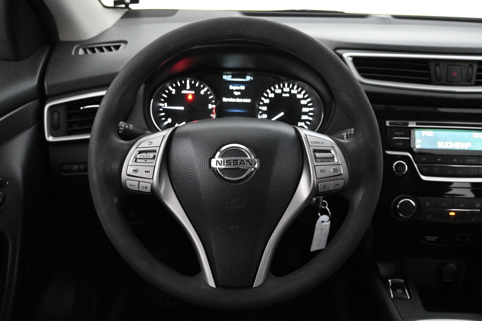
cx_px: 241
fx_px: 402
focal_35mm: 30
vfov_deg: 43.6
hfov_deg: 61.9
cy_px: 160
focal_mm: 20
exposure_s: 1/50
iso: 6400
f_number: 3.8
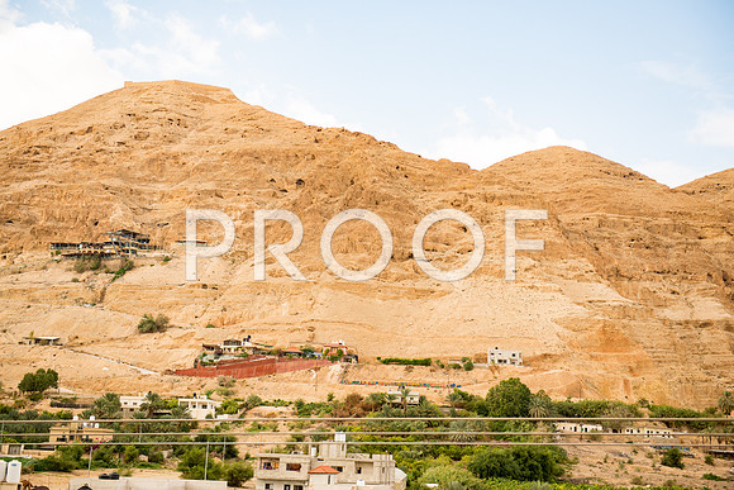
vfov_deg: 24.6
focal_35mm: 55
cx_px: 367
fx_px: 1122
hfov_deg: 36.2
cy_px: 245
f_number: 2.8
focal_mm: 55
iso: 200
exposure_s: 1/1250
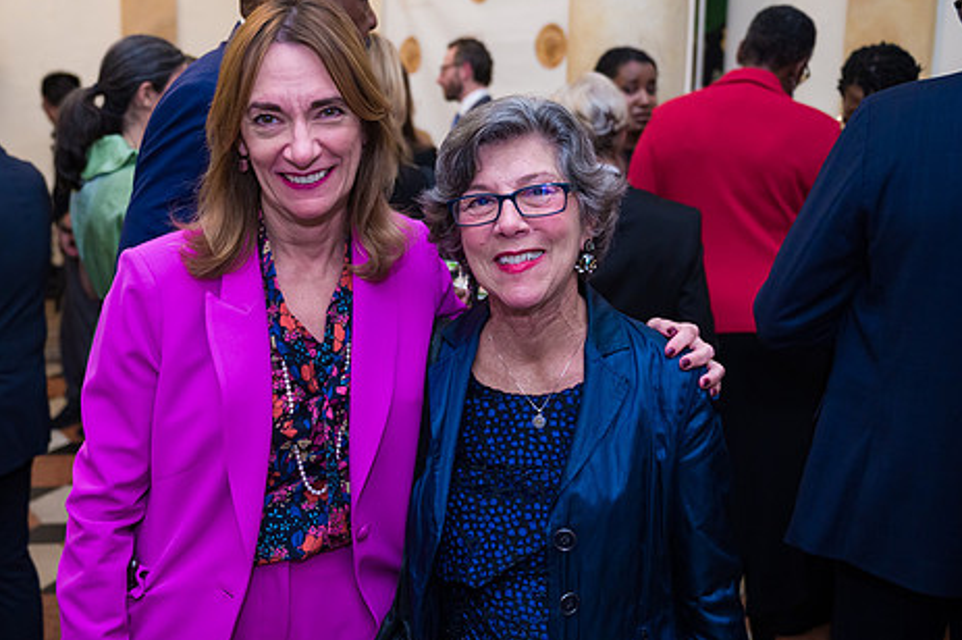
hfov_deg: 49.4
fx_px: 1041
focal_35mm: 39
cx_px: 402
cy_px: 274
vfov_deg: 34.1
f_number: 3.2
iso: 1600
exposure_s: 1/200
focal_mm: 31
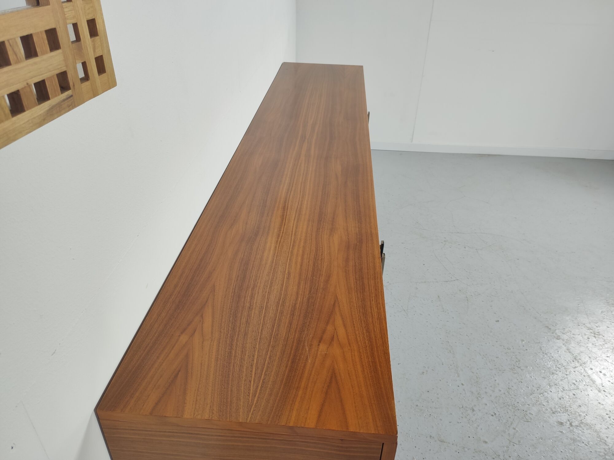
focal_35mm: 26
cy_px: 230
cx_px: 307
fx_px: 461
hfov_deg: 67.3
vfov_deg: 53.1
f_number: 1.75
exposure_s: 1/100
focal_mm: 4.75
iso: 148
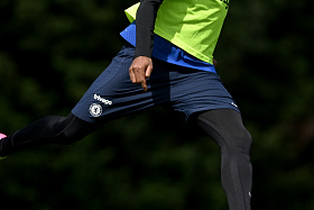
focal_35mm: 849
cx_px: 161
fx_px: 7409
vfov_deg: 1.6
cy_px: 55
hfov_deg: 2.4
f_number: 4
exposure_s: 1/10000
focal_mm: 400
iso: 640
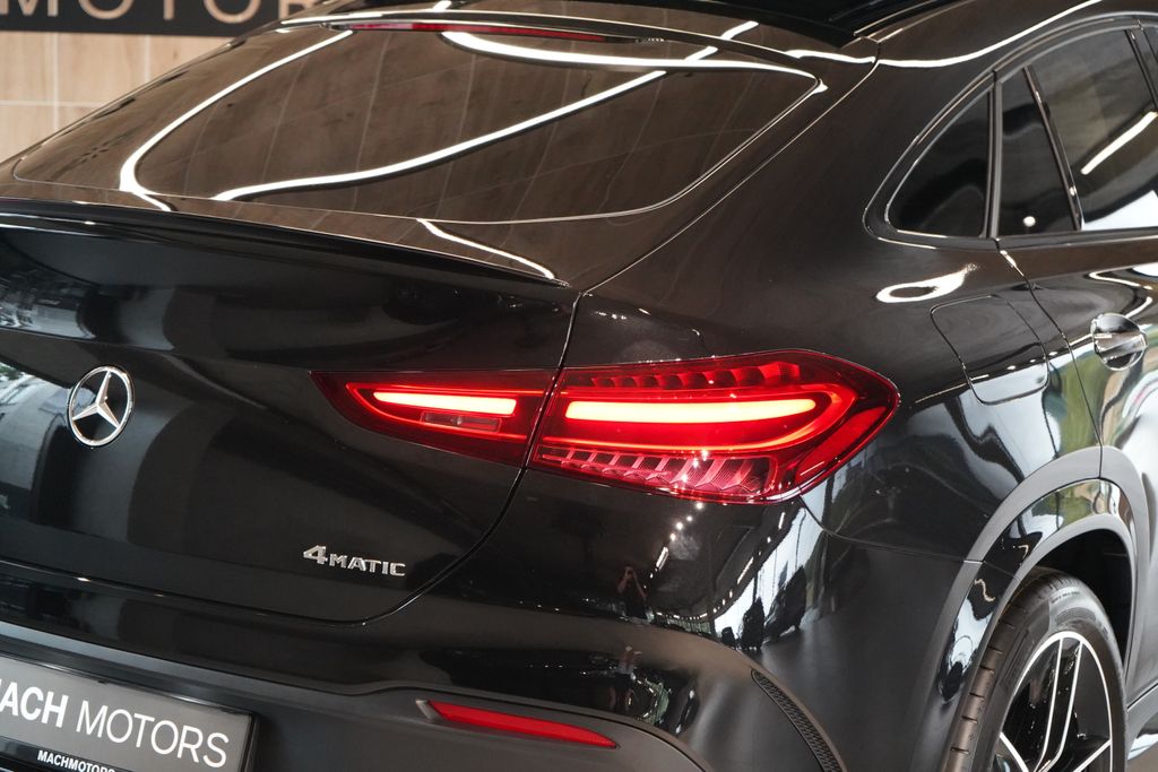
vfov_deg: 19.5
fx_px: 2252
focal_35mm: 70
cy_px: 386
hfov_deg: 28.8
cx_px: 579
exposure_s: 1/160
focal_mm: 70
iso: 12800
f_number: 5.6
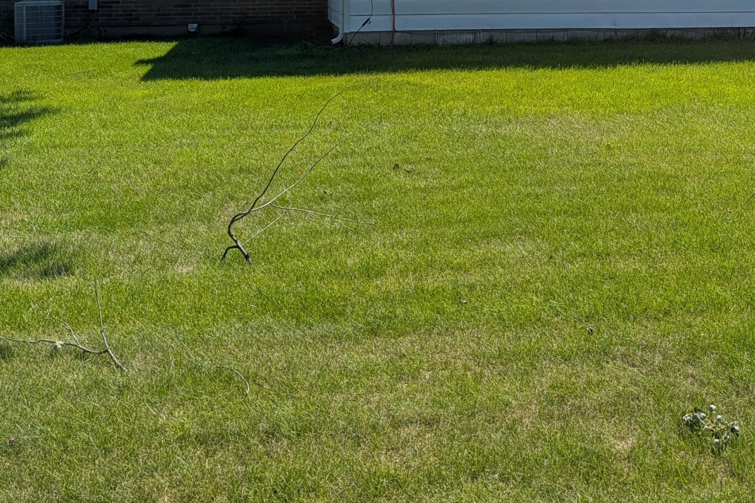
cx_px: 475
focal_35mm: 55
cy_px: -92
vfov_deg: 22.7
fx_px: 1154
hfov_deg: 36.0
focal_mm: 6.9
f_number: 1.68
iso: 18
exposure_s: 1/11236
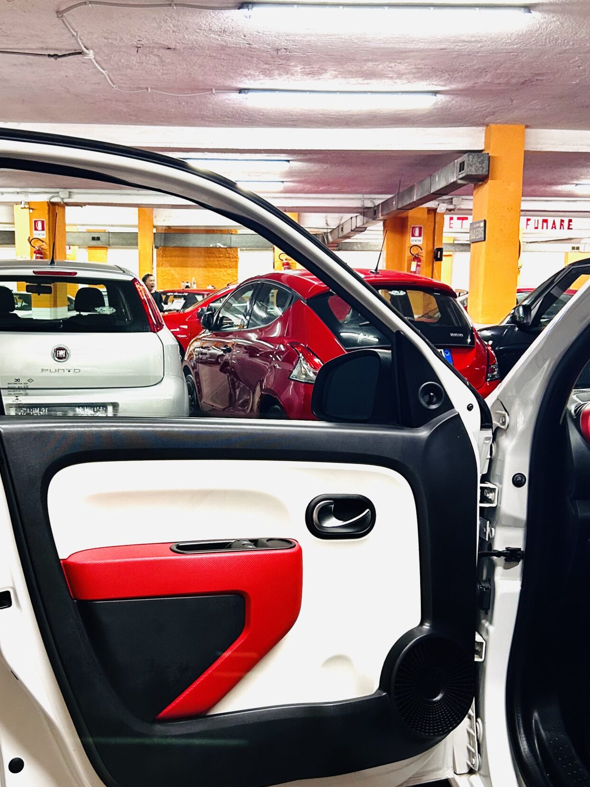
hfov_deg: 35.8
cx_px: 239
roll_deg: +0.0
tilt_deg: -7.7
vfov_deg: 46.8
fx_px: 909
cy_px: 412
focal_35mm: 40
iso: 200
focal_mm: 5.7
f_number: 1.5
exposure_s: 1/50
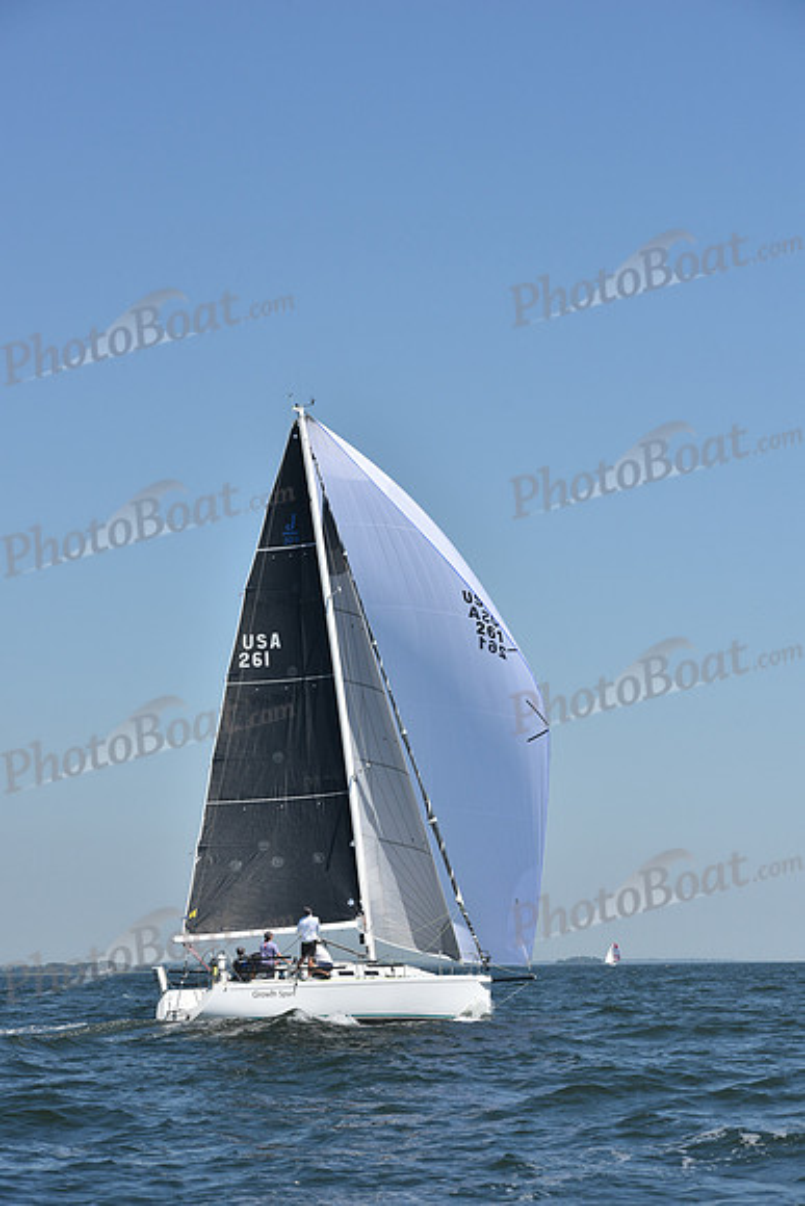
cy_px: 603
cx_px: 402
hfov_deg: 13.4
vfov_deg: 20.0
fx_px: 3419
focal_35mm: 102
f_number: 8
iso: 250
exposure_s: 1/1250
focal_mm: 102
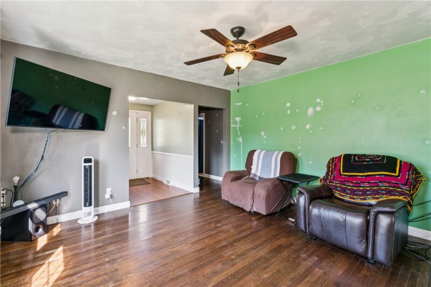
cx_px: 216
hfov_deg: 97.5
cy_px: 144
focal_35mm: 16
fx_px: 189
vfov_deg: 74.4
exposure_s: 1/2.5
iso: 400
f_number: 13
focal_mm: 15.8
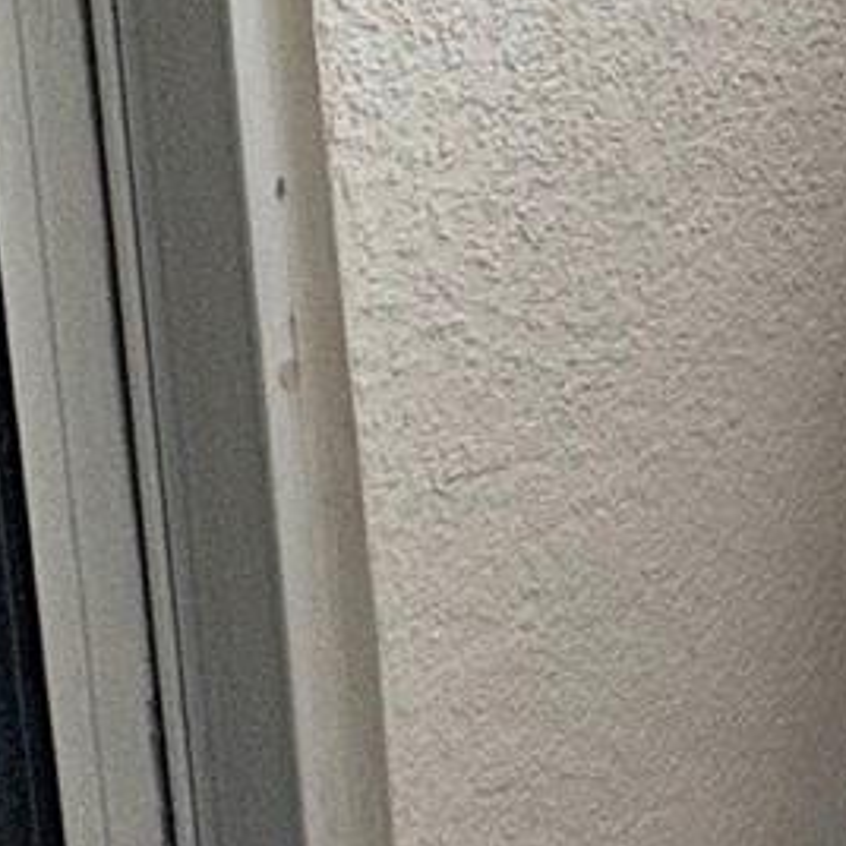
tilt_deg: -6.8
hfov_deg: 12.4
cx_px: 2383
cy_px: 44
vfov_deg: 22.6
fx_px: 2046
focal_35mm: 74
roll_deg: -1.3
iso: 50
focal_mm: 2.22
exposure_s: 1/1048
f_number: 2.2
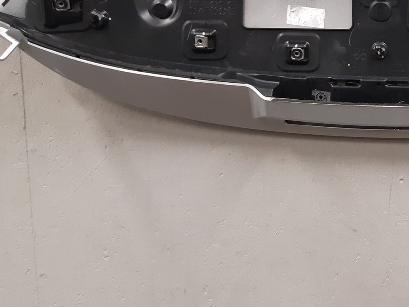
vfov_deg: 27.2
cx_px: 382
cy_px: 79
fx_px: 626
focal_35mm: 53
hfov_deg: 33.8
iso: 200
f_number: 1.7
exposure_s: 1/50
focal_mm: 3.93
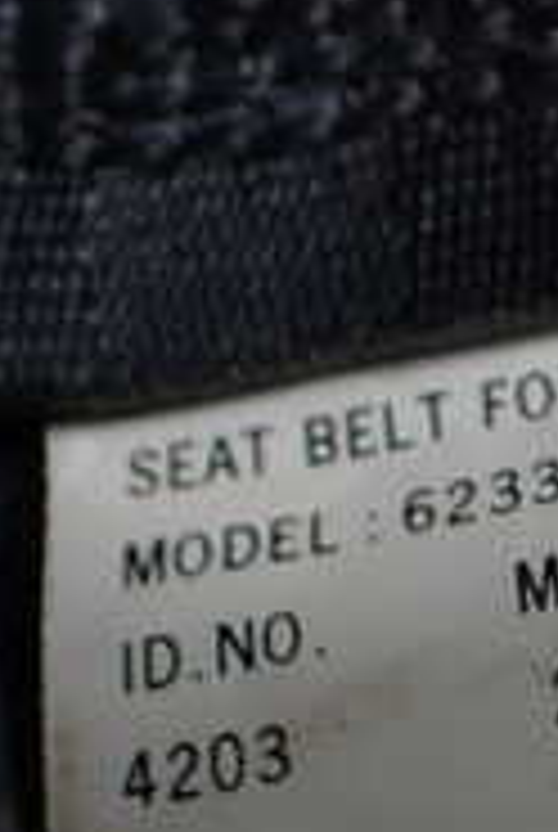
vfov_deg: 19.9
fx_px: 2339
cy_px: 724
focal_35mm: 101
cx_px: 616
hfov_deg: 13.3
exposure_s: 1/125
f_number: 2.3
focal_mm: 5.4
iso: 160
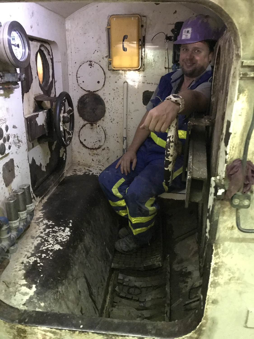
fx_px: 274
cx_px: 127
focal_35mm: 28
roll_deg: -2.0
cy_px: 170
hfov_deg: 49.7
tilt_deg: -18.8
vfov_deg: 63.4
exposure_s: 1/4
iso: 160
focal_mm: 3.99
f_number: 1.8
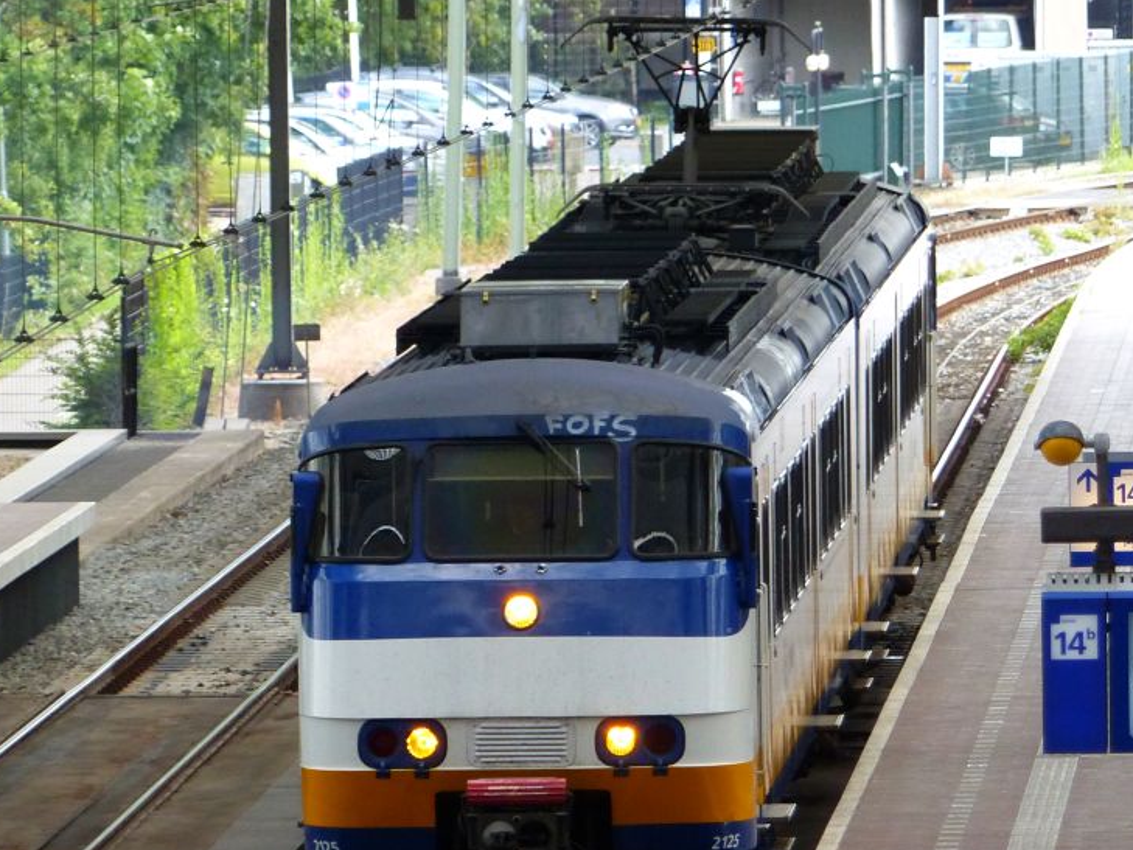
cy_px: 497
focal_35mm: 624
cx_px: 662
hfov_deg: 3.2
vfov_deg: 2.4
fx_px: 20427
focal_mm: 68.1
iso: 320
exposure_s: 1/500
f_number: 2.8
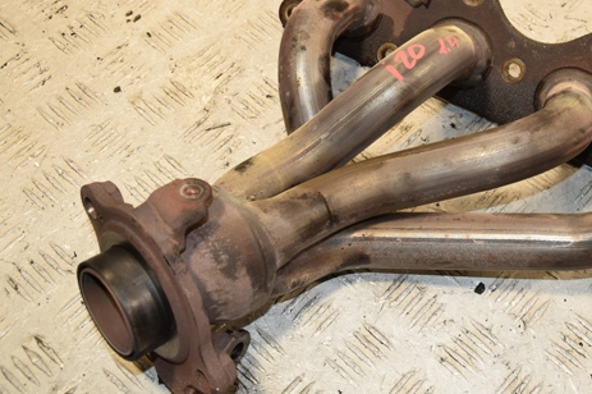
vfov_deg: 23.3
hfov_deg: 34.1
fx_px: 953
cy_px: 160
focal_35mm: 58
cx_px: 405
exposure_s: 1/200
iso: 800
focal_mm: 28
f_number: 7.1
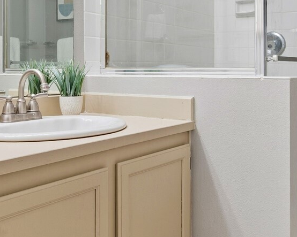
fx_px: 404
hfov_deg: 40.3
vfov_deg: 32.3
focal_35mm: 46
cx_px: 152
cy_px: 67
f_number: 11
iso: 100
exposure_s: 1/10
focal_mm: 16
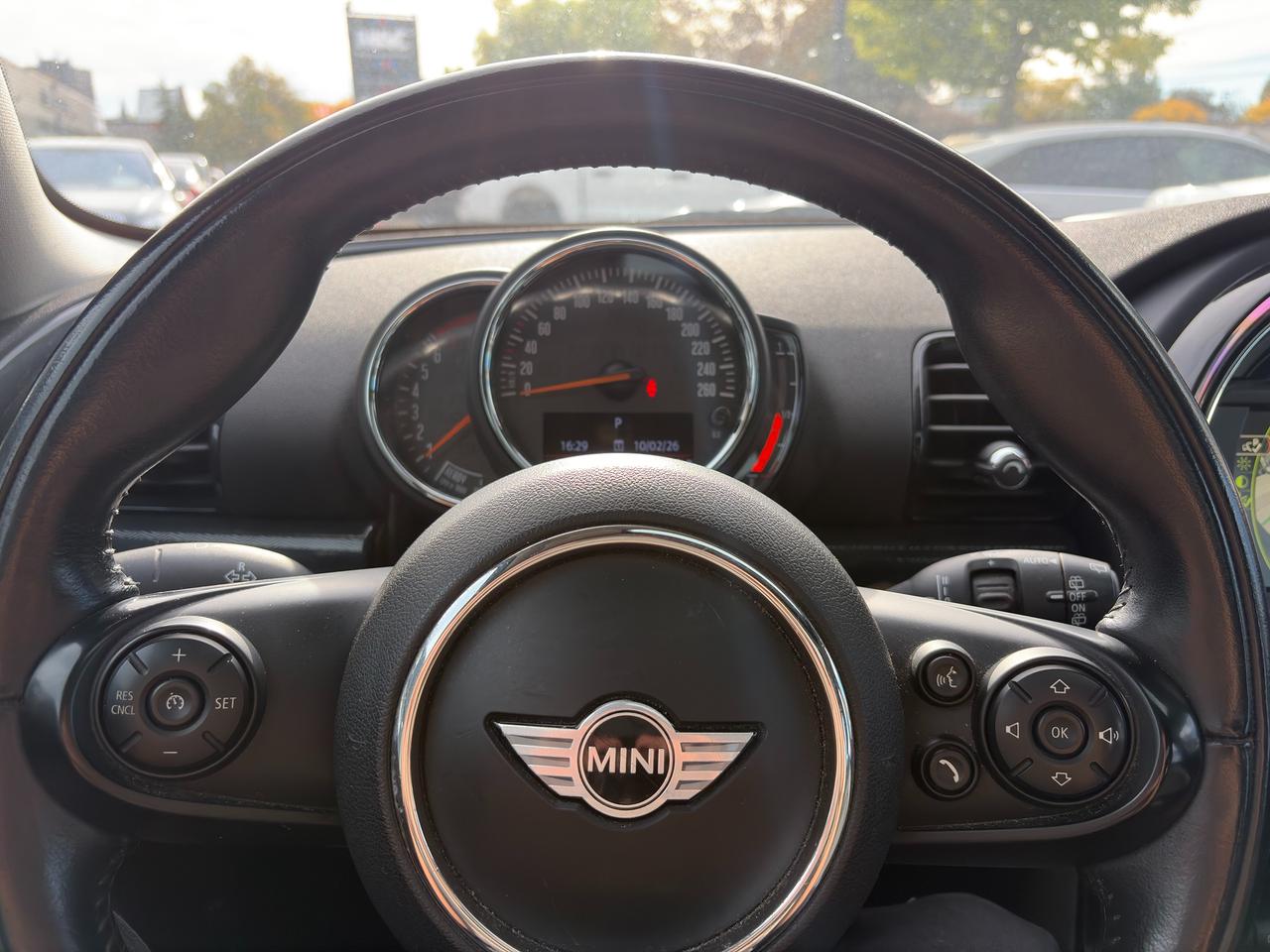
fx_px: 954
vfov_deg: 53.1
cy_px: 476
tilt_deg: -17.1
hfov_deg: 67.3
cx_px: 635
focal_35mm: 26
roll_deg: +0.8
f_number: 1.6
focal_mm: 5.96
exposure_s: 1/282
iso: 40
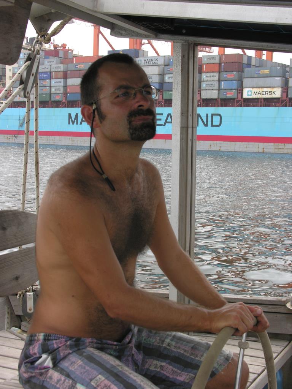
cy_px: 194
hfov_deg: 24.8
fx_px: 664
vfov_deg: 32.7
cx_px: 146
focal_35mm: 59
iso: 50
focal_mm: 15
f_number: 5
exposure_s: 1/127
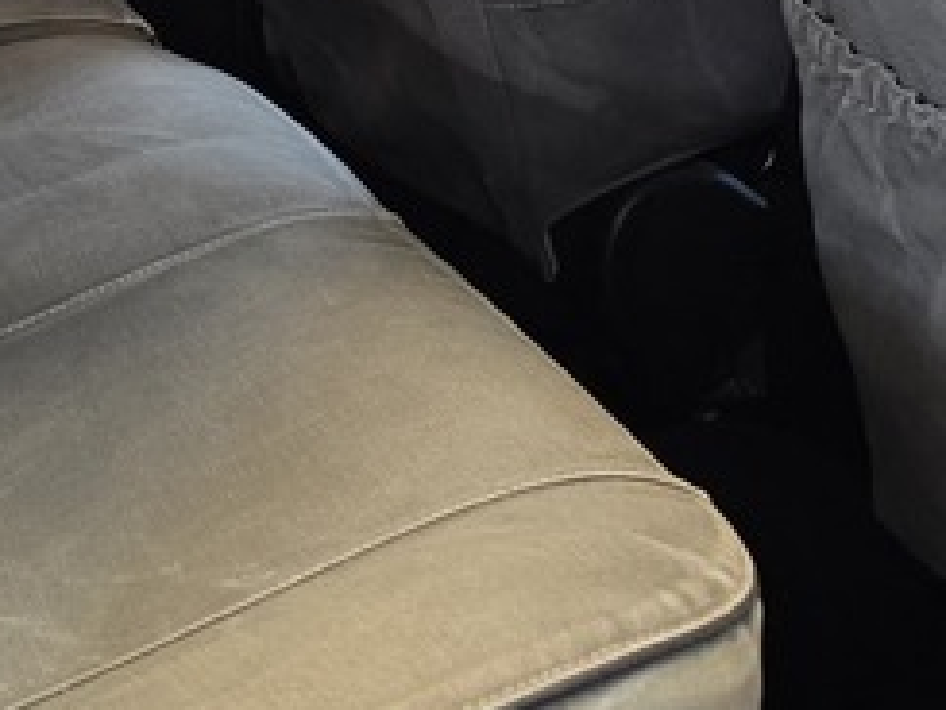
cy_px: -120
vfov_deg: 14.9
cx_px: 328
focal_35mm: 96
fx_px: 2625
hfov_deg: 20.4
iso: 250
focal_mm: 6.25
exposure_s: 1/100
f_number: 1.7
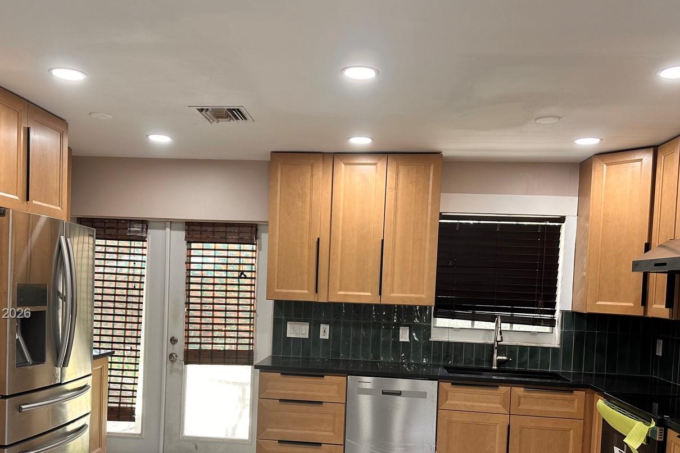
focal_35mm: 33
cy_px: 314
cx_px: 306
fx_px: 623
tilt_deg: -2.5
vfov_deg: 39.3
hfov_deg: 57.1
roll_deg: -2.5
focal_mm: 6.86
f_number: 1.78
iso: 125
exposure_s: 1/120
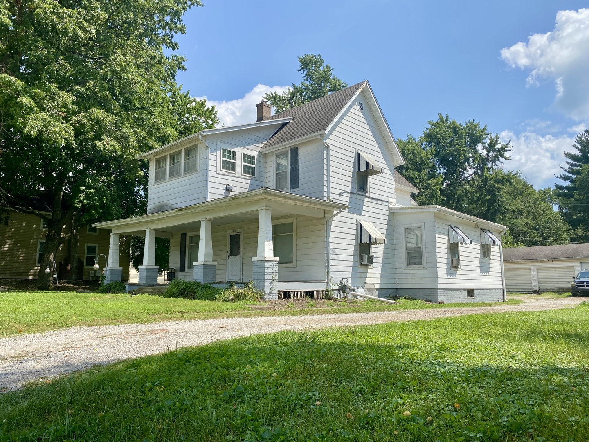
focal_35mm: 26
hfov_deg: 67.3
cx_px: 294
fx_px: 442
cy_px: 221
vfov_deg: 53.1
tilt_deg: +9.7
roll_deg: -0.2
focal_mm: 4.25
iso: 32
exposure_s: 1/2688
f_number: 1.8
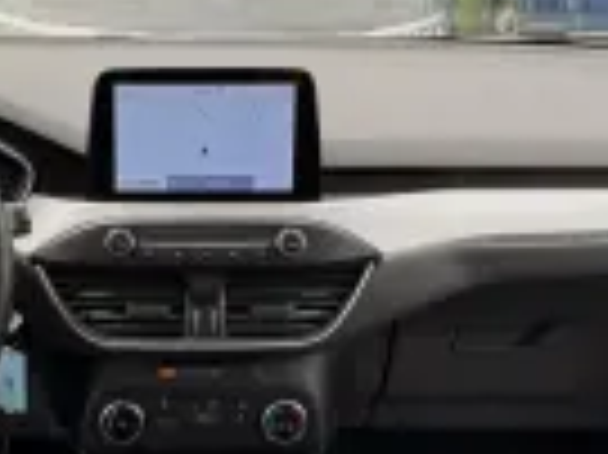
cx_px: 176
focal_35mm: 64
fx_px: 1123
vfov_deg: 22.9
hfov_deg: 29.9
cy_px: 279
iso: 80
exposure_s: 1/598
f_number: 1.78
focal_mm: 6.76
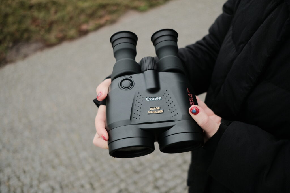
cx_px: 145
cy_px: 96
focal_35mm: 35
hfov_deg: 54.5
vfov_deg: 37.8
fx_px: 282
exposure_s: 1/1000
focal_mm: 23
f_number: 2
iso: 800
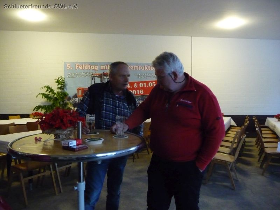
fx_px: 226
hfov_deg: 63.4
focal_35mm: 28
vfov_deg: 49.7
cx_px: 140
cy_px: 105
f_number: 3.3
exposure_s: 1/25
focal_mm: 4.7
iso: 800
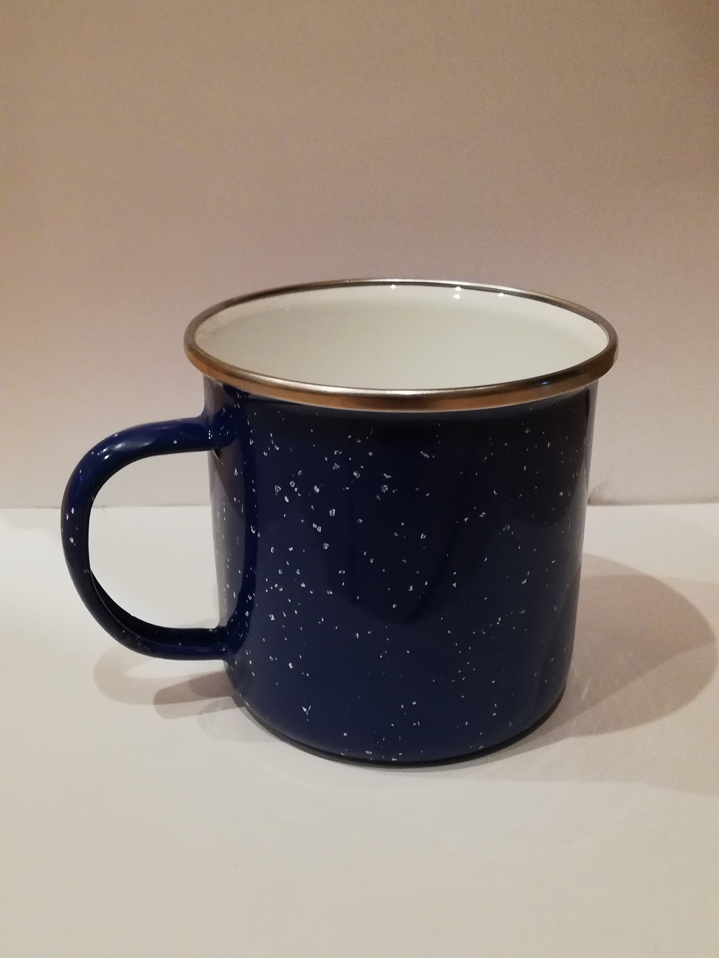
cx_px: 360
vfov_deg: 46.8
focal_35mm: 40
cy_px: 479
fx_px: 1108
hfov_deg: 36.0
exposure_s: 1/25
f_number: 2.2
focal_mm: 3.81
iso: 400
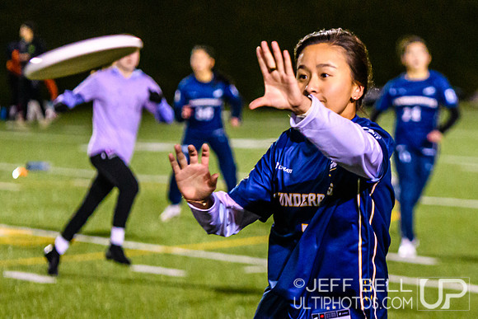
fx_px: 3880
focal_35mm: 292
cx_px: 296
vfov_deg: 4.7
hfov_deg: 7.0
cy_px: 37
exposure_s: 1/800
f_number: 3.2
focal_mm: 110
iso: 4000
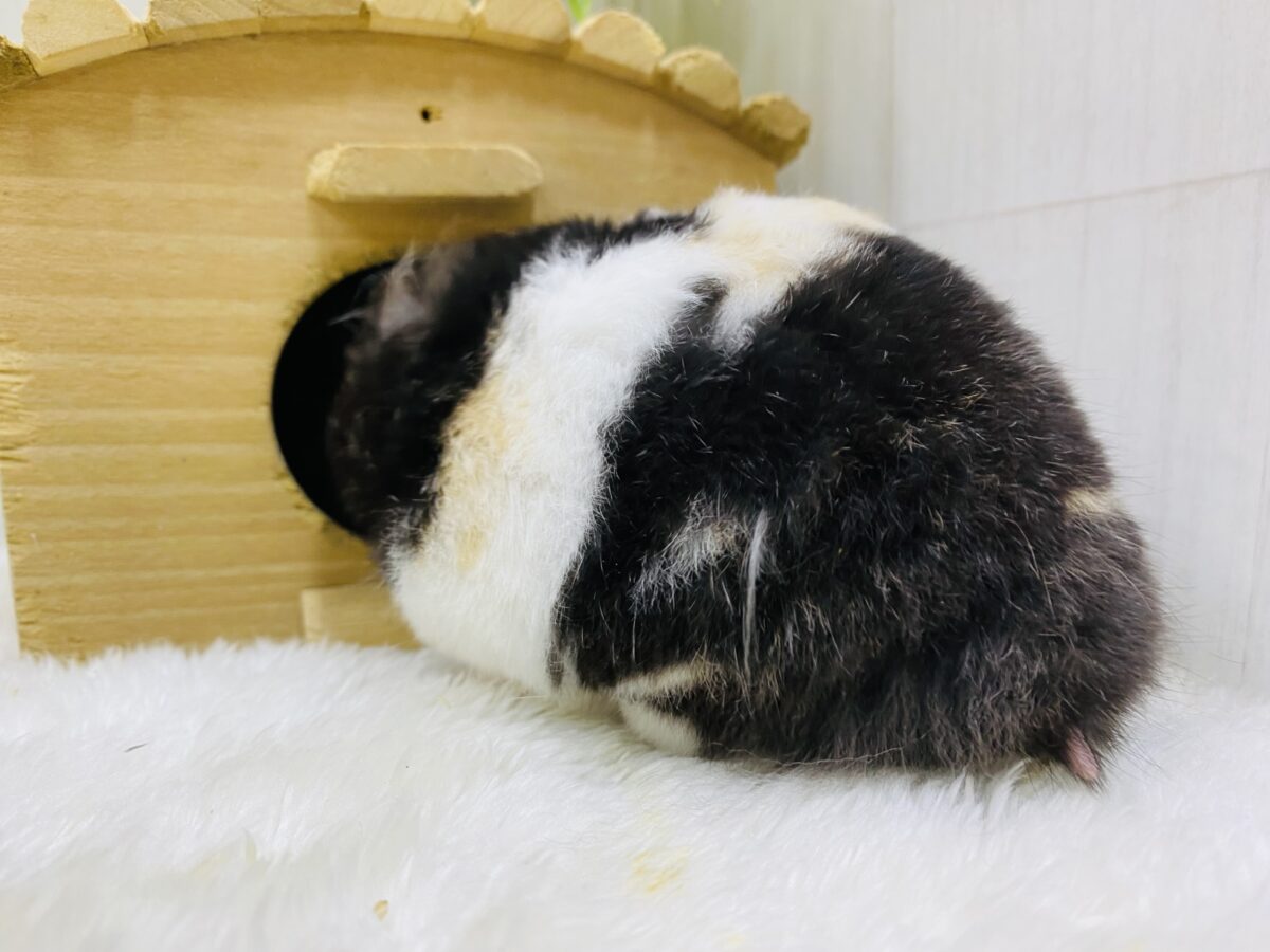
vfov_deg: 54.9
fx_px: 917
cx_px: 635
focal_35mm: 25
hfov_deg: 69.4
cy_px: 476
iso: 64
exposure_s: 1/50
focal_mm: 4.25
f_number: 1.8
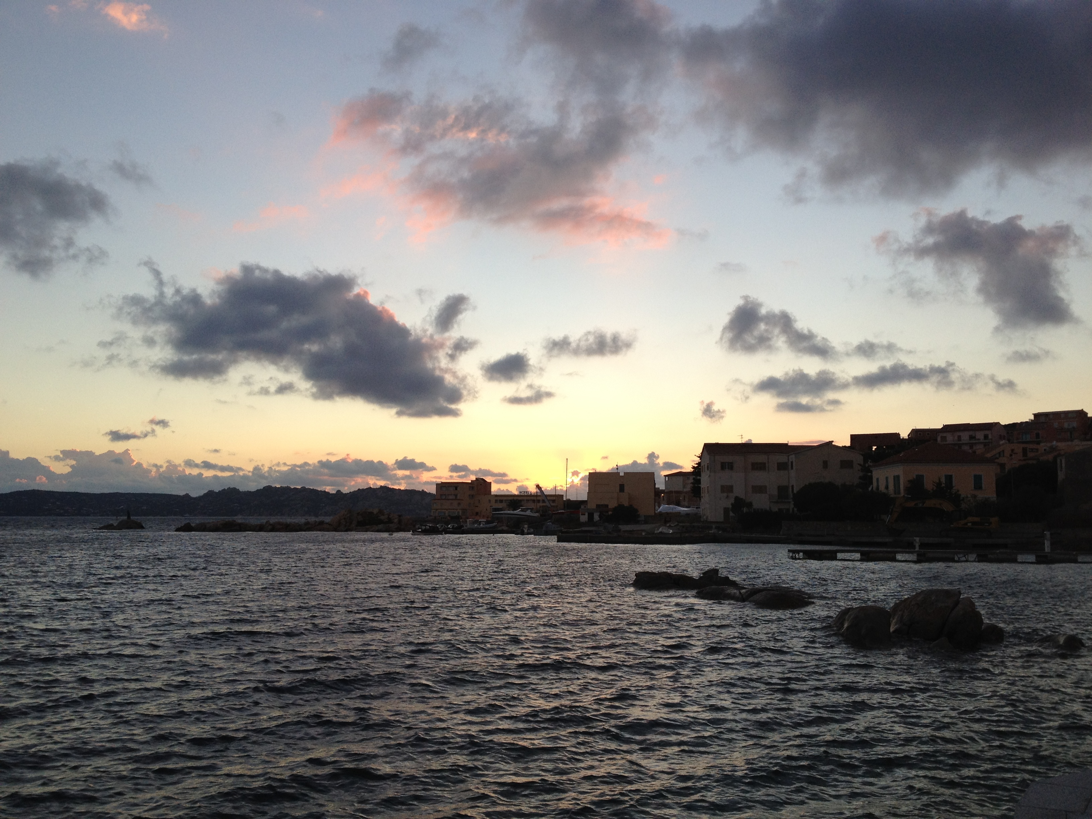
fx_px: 1104
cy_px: 410
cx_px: 546
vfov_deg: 40.7
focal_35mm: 35
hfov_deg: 52.6
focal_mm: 4.28
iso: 64
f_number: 2.4
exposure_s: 1/284
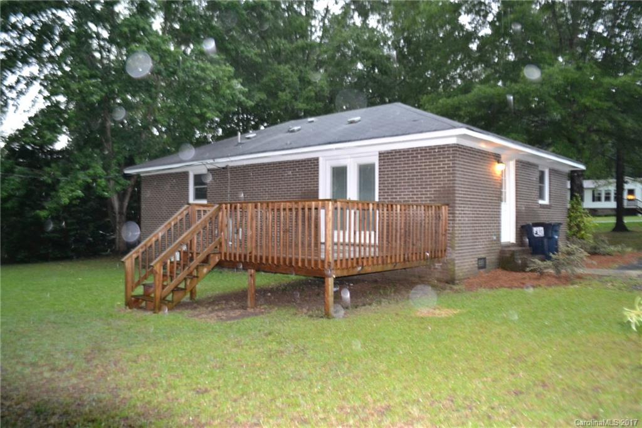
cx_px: 321
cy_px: 214
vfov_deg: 47.9
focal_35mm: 27
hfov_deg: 67.4
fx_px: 481
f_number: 3.5
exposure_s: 1/60
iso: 1400
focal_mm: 18
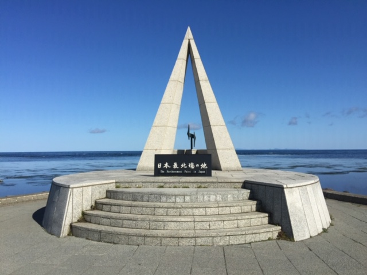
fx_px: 307
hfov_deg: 61.7
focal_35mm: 29
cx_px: 184
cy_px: 138
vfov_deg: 48.2
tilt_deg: +3.1
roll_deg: -0.5
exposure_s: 1/3597
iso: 32
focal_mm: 4.15
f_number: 2.2
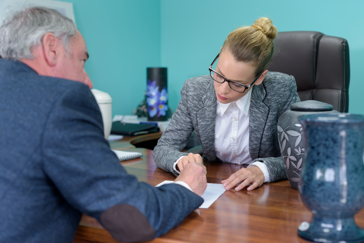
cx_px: 182
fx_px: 506
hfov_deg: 39.6
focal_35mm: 50
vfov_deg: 27.0
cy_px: 122
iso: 320
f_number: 3.2
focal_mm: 50
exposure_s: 1/100
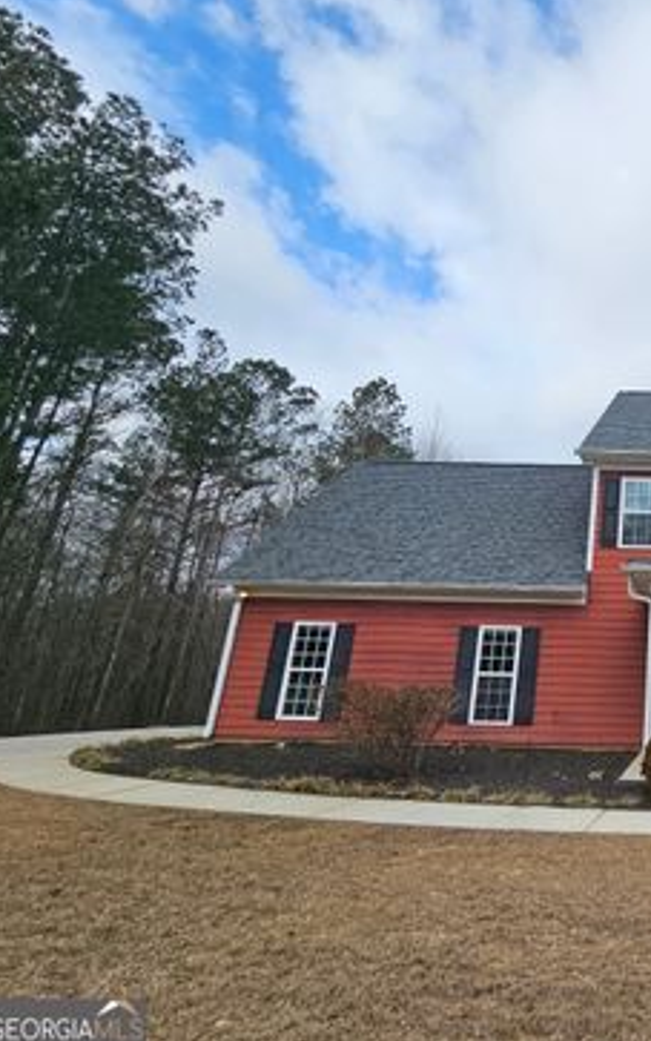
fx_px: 539
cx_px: 703
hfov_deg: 47.0
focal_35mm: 19
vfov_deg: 88.0
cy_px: 515
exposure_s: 1/2186
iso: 50
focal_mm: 2.2
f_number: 2.2
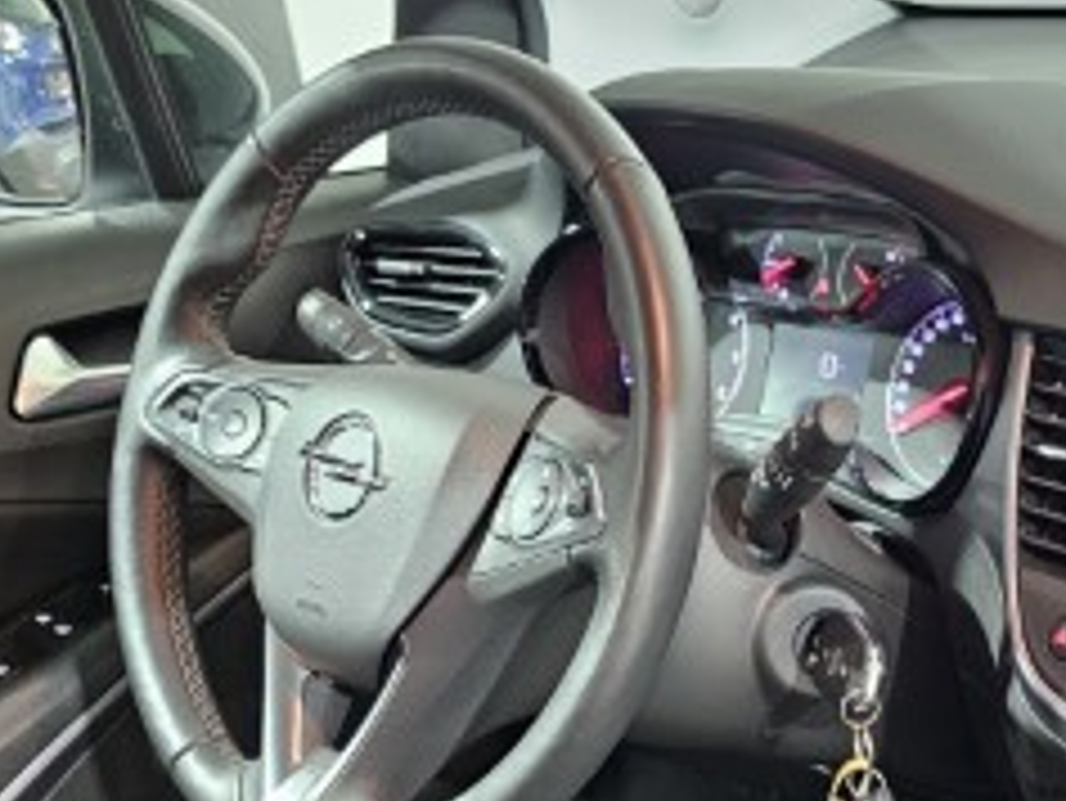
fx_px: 1910
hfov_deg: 30.3
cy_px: 846
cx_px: 882
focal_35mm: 62
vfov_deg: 22.5
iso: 500
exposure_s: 1/25
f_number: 1.7
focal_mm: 6.3
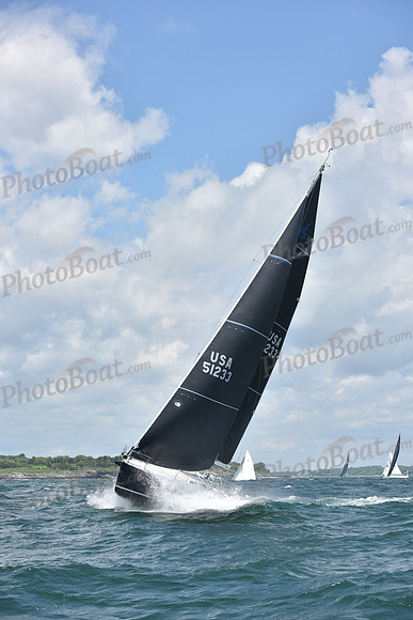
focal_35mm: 70
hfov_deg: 19.5
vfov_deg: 28.8
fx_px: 1204
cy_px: 310
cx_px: 206
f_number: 7.1
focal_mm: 70
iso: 250
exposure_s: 1/1250
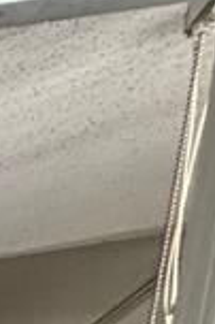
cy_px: 735
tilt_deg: -10.7
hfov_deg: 6.3
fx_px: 880
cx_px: -869
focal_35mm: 98
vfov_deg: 14.8
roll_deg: -0.6
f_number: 2.2
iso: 320
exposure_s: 1/67
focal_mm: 2.22
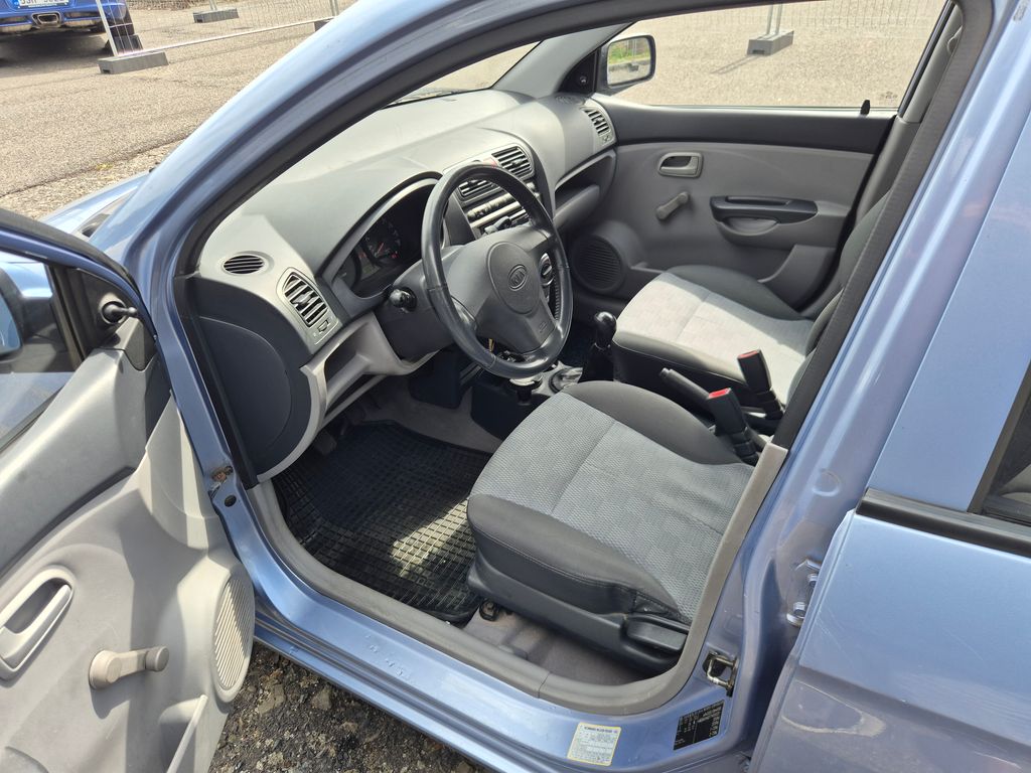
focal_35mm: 23
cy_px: 386
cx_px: 516
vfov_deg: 58.9
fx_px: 685
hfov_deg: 73.9
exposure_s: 1/297
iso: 25
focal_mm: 5.4
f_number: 1.8
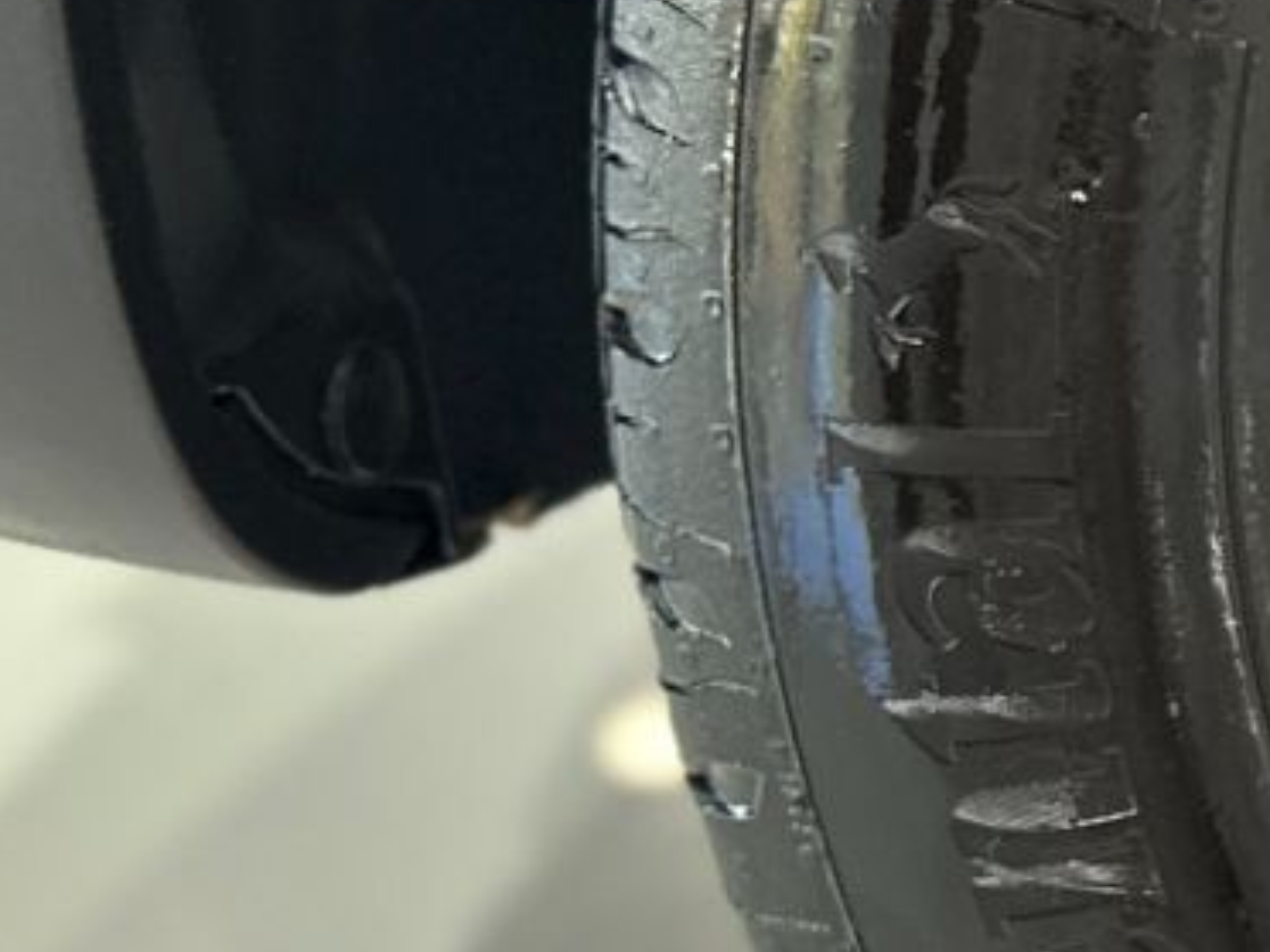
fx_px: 4549
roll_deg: -0.5
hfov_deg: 12.8
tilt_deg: -18.1
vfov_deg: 11.9
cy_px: 276
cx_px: 2912
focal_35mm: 124
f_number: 1.78
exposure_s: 1/60
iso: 200
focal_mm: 6.86
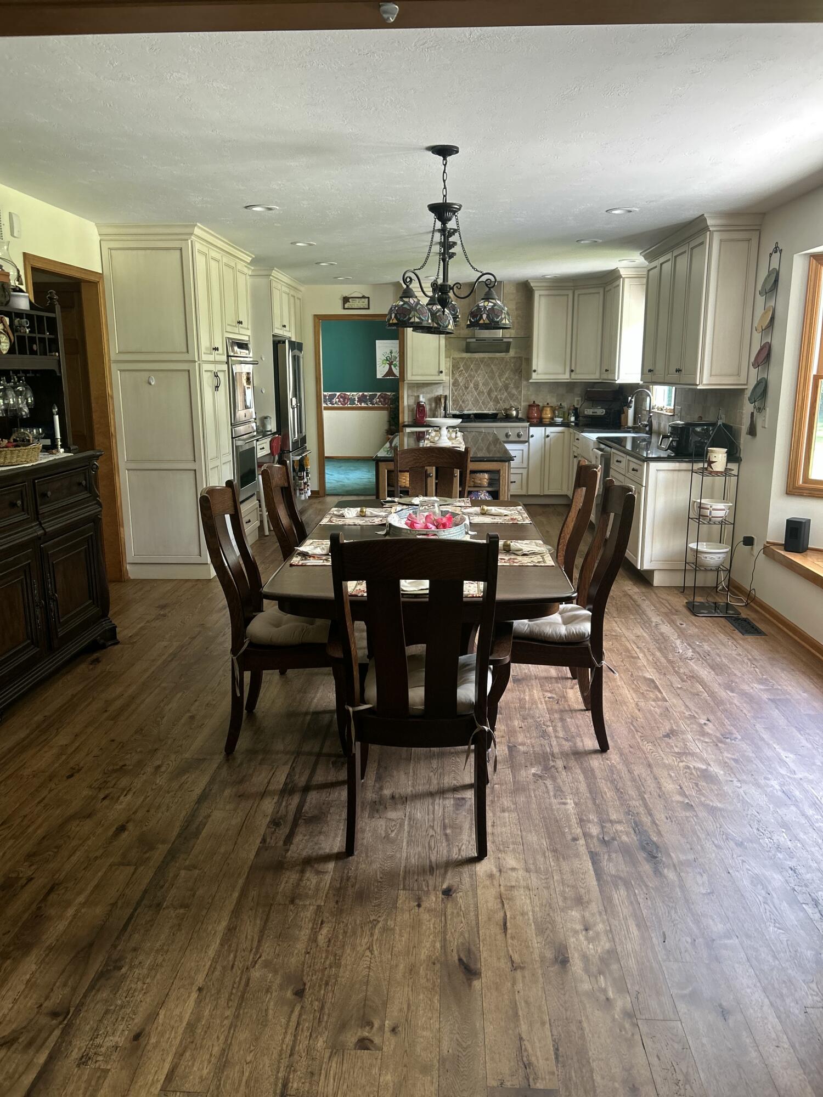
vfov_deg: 67.3
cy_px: 548
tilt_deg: -12.4
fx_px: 824
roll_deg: -1.0
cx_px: 412
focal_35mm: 26
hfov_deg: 53.1
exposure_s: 1/62
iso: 125
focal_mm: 5.7
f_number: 1.5
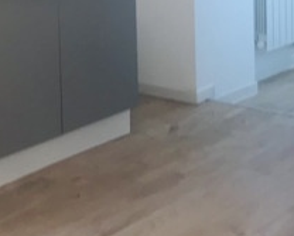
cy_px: -57
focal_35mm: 105
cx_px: -48
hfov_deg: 17.5
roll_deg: +1.9
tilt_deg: -5.6
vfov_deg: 14.2
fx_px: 915
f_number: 1.8
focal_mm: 3.99
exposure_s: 1/50
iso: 32
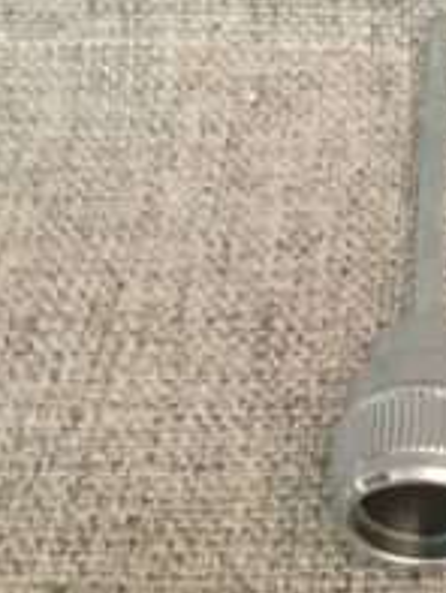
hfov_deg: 22.5
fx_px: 1081
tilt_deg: -52.0
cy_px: 355
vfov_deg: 30.6
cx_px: 437
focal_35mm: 63
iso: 125
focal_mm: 3.3
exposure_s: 1/30
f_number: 2.4
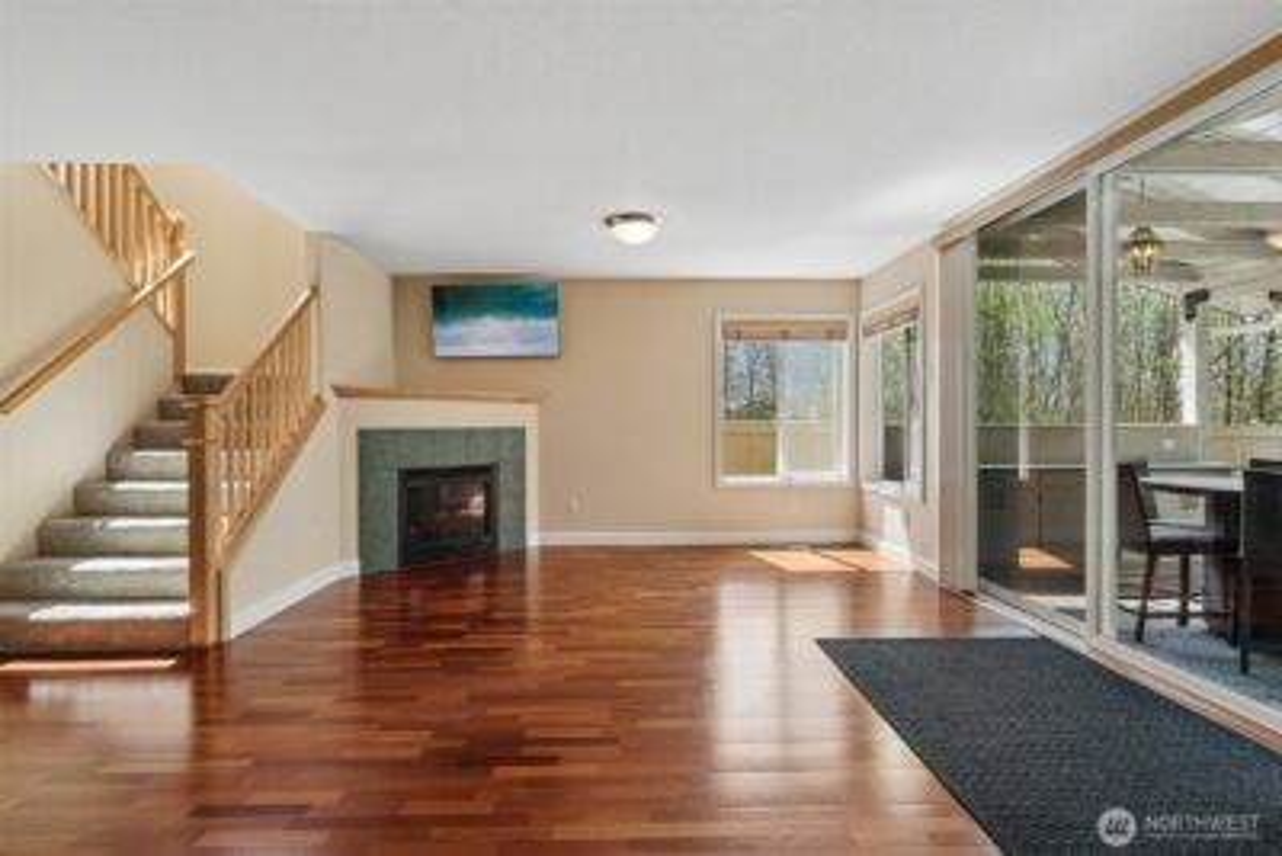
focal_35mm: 20
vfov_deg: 62.0
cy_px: 428
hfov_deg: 84.0
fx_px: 712
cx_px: 641
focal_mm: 20
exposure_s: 1/80
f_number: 8
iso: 400
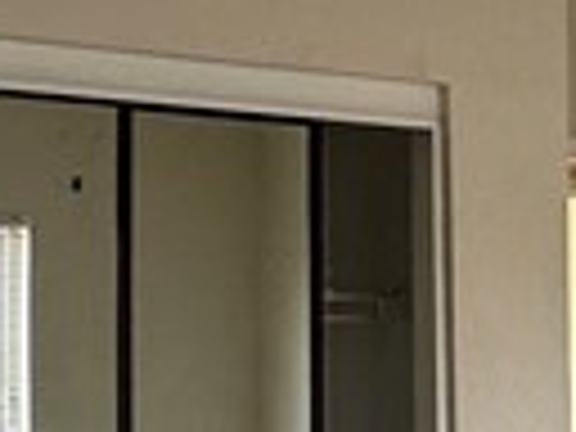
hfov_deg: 15.7
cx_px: 945
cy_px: 324
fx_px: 1864
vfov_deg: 13.2
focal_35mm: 112
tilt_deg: +2.9
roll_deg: +0.0
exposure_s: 1/99
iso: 125
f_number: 2.2
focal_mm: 2.22
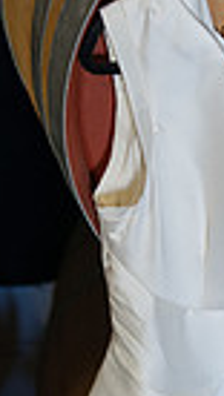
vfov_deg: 17.0
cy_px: 230
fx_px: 1326
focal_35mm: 126
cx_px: 281
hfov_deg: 9.5
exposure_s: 1/100
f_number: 2.8
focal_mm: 37
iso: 500
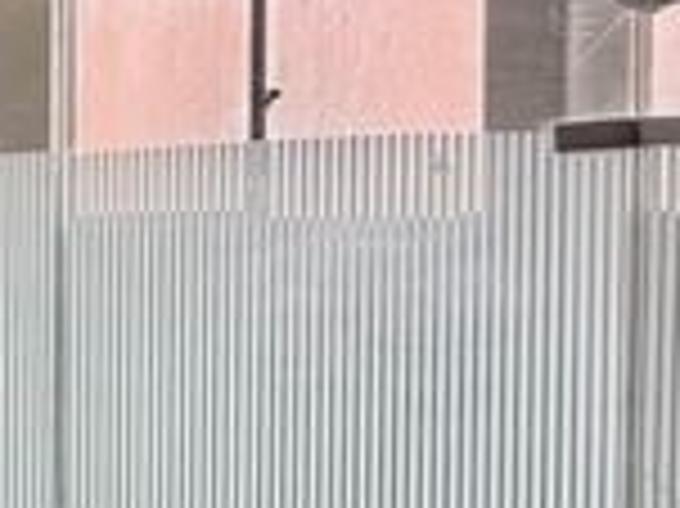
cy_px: 292
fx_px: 1217
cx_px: -664
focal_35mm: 62
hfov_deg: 19.2
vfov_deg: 23.6
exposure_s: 1/99
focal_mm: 2.22
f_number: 2.2
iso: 100
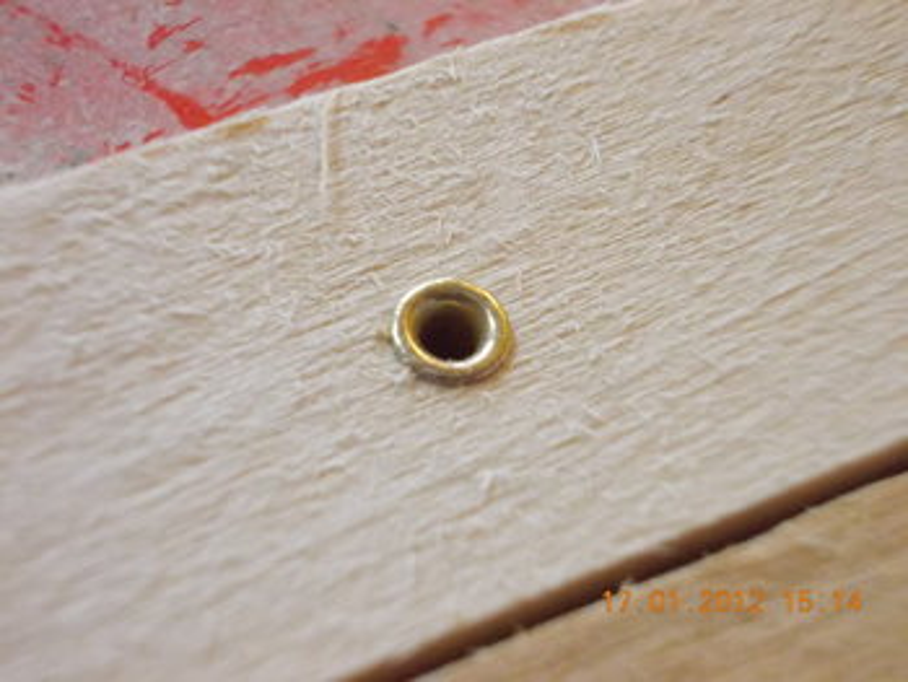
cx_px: 454
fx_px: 1864
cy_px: 341
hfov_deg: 27.4
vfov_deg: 20.7
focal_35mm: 71
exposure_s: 1/25
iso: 800
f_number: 4.3
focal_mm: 10
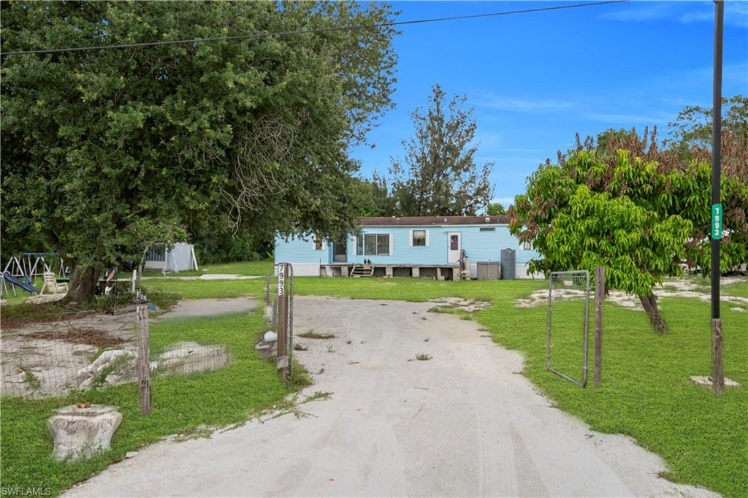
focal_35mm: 30
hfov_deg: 61.9
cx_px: 374
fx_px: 623
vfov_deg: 43.6
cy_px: 249
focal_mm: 20
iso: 100
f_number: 5.6
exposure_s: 1/125
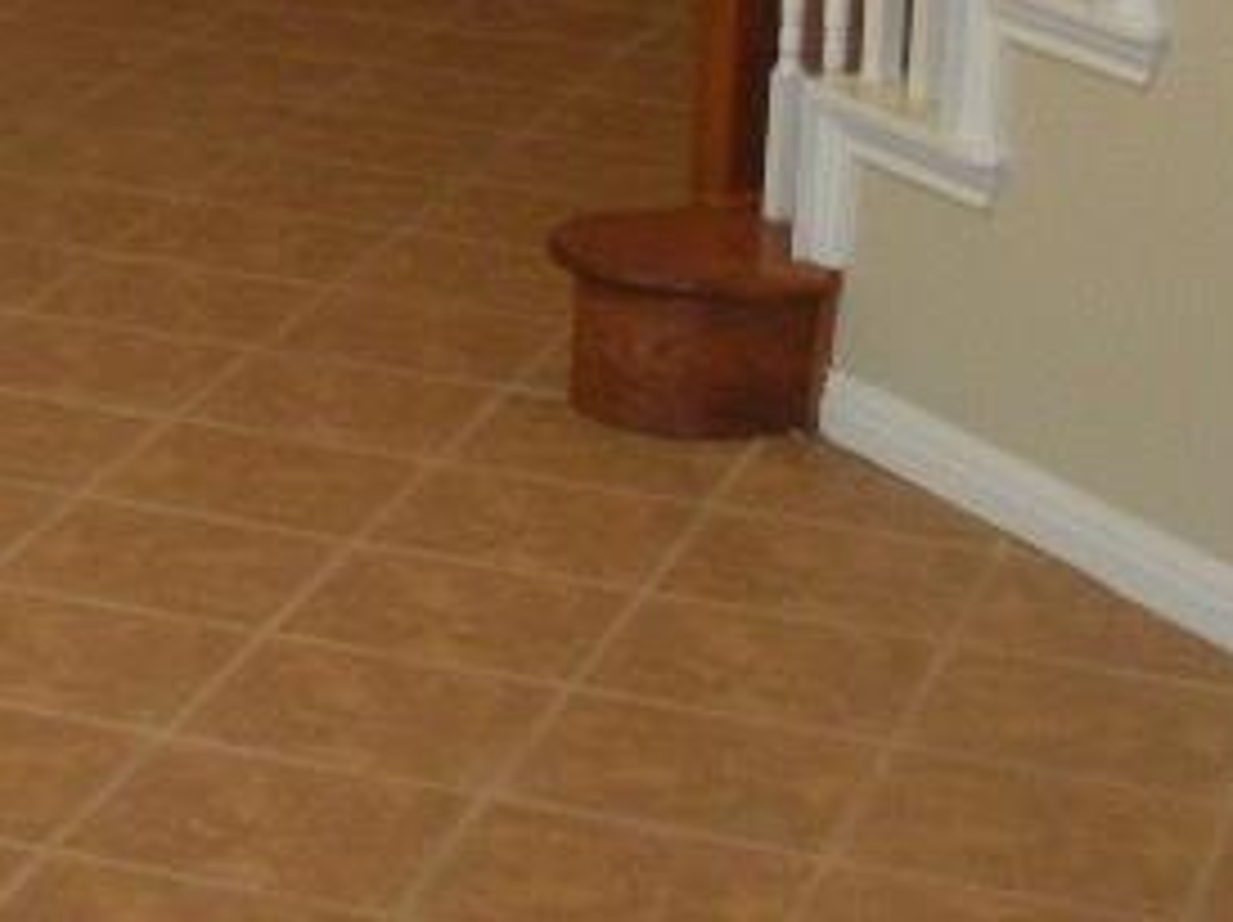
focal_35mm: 131
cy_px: -657
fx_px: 4662
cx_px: -153
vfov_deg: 10.7
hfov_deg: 14.7
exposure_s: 1/59.4
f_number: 3.5
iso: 241
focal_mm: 6.3
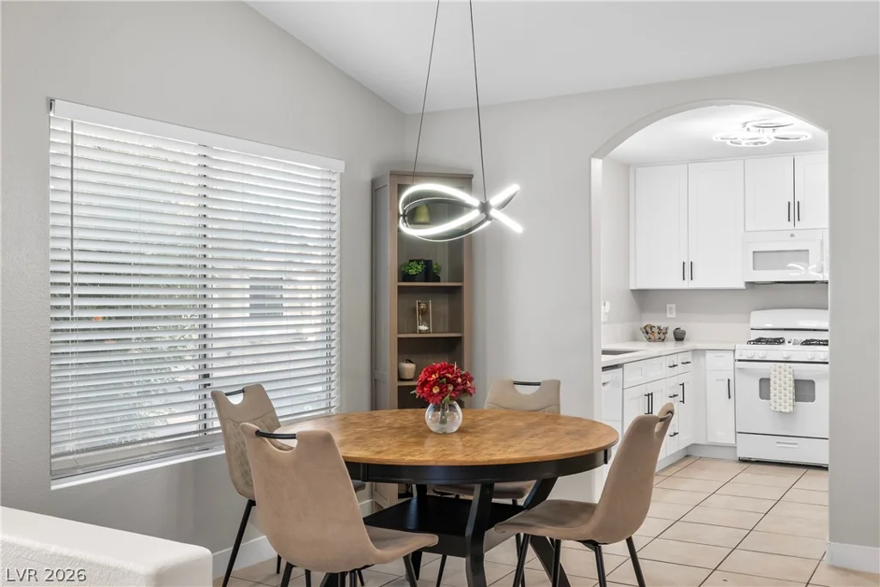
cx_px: 440
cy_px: 294
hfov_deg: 53.1
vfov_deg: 36.9
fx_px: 880
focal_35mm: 36
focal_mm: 24
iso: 400
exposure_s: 1/2
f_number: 8
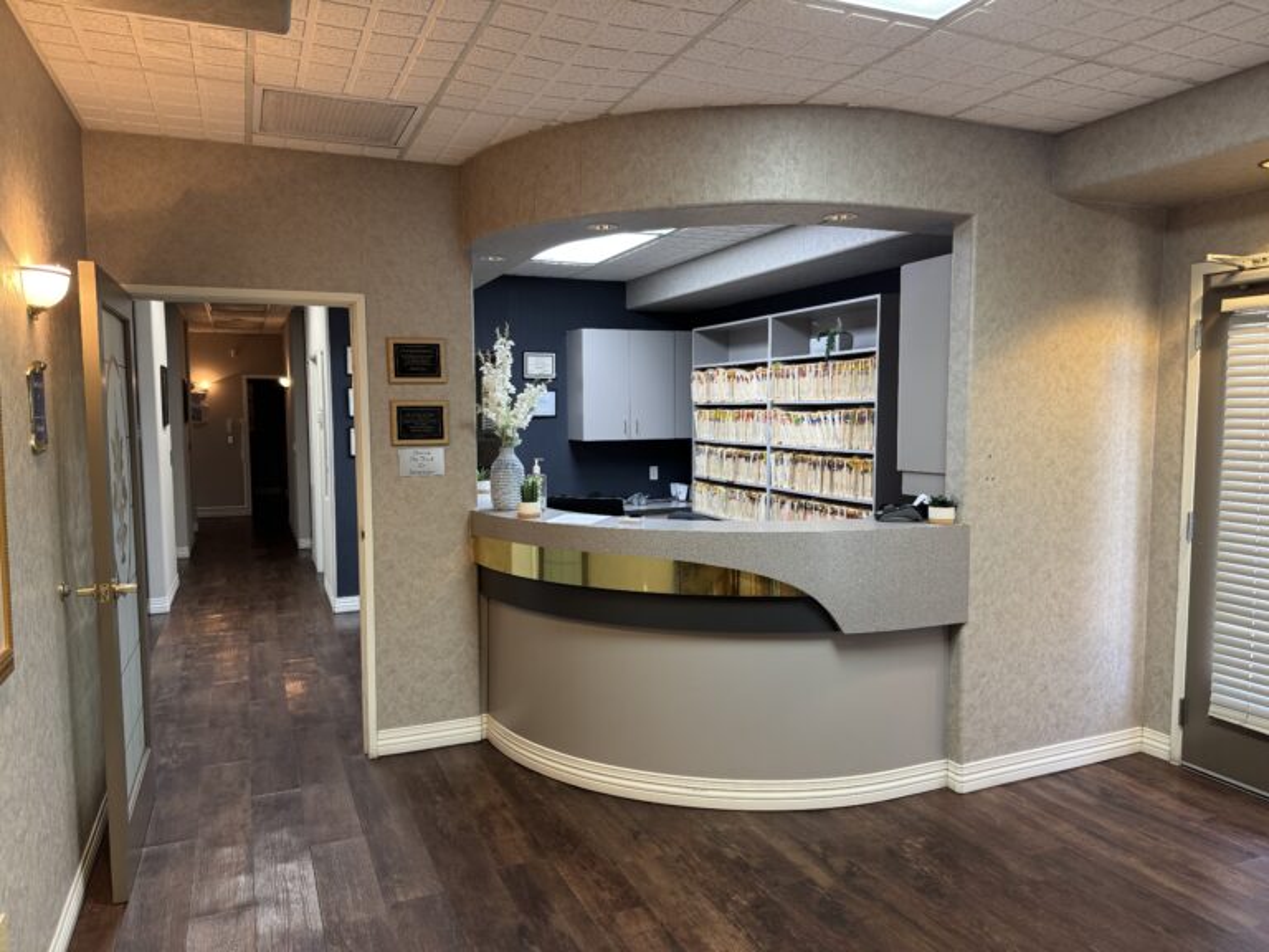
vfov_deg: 56.8
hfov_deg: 71.6
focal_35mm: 24
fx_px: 880
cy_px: 476
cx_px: 634
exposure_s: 1/60
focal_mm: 6.76
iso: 200
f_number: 1.78
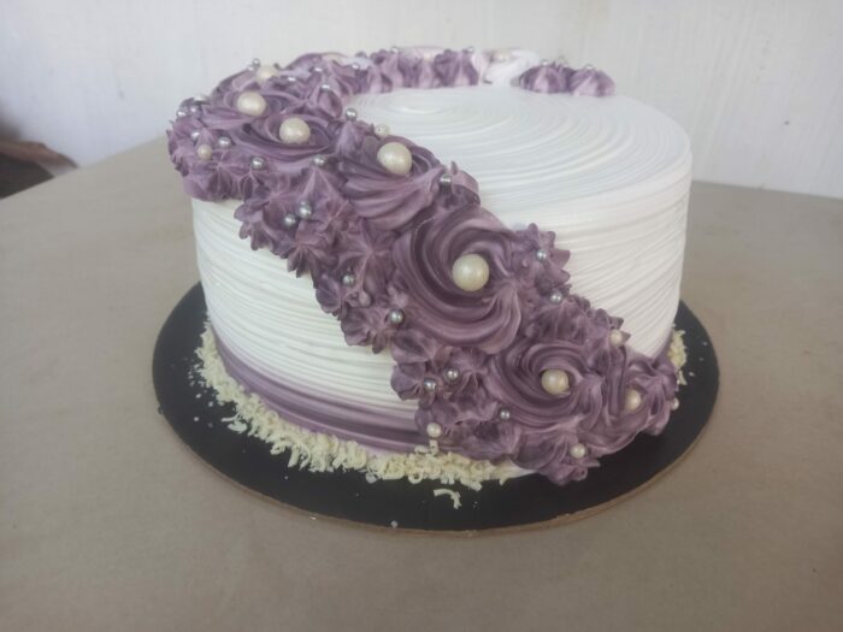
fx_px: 609
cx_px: 422
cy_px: 316
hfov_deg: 69.4
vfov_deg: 54.9
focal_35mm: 25
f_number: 2
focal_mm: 4.6
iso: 125
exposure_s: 1/60
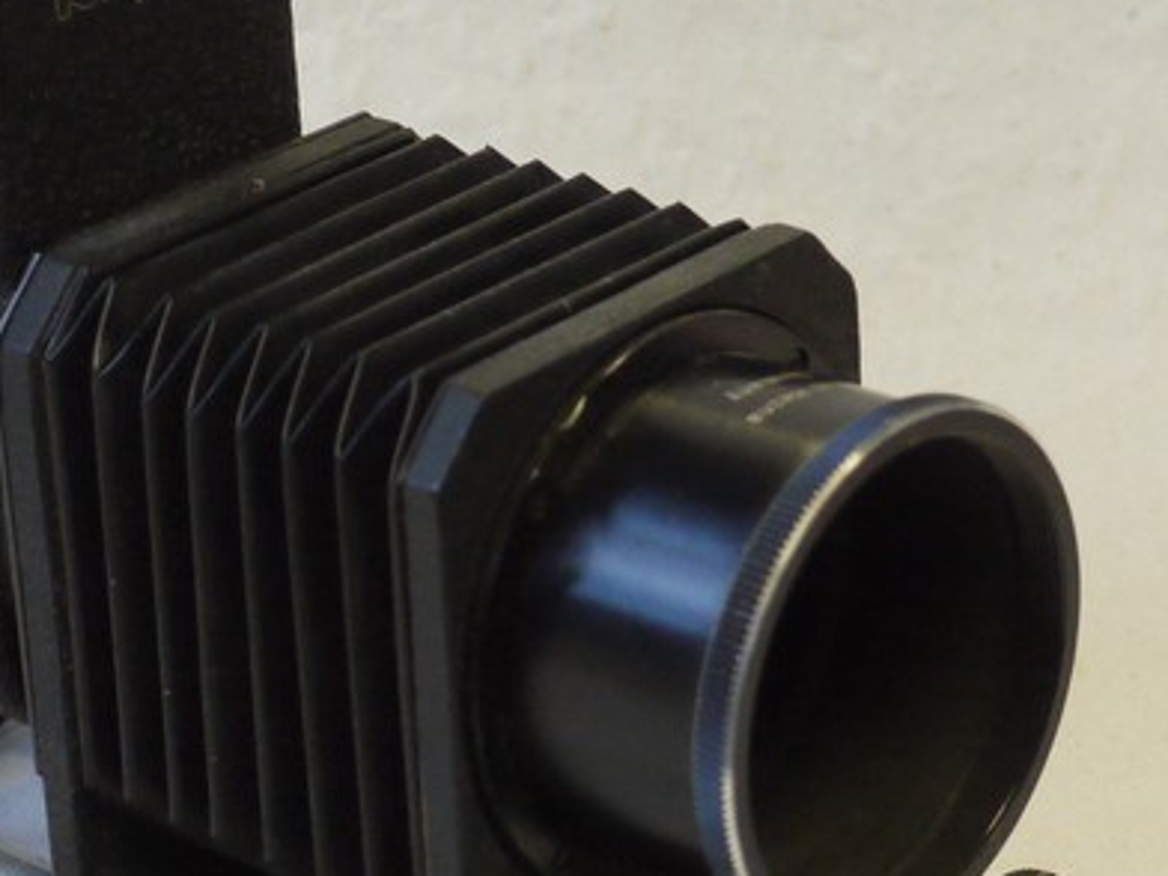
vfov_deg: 10.1
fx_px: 4960
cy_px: 128
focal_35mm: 147
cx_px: 337
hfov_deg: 13.4
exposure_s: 1/80
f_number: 5
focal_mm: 24
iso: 800
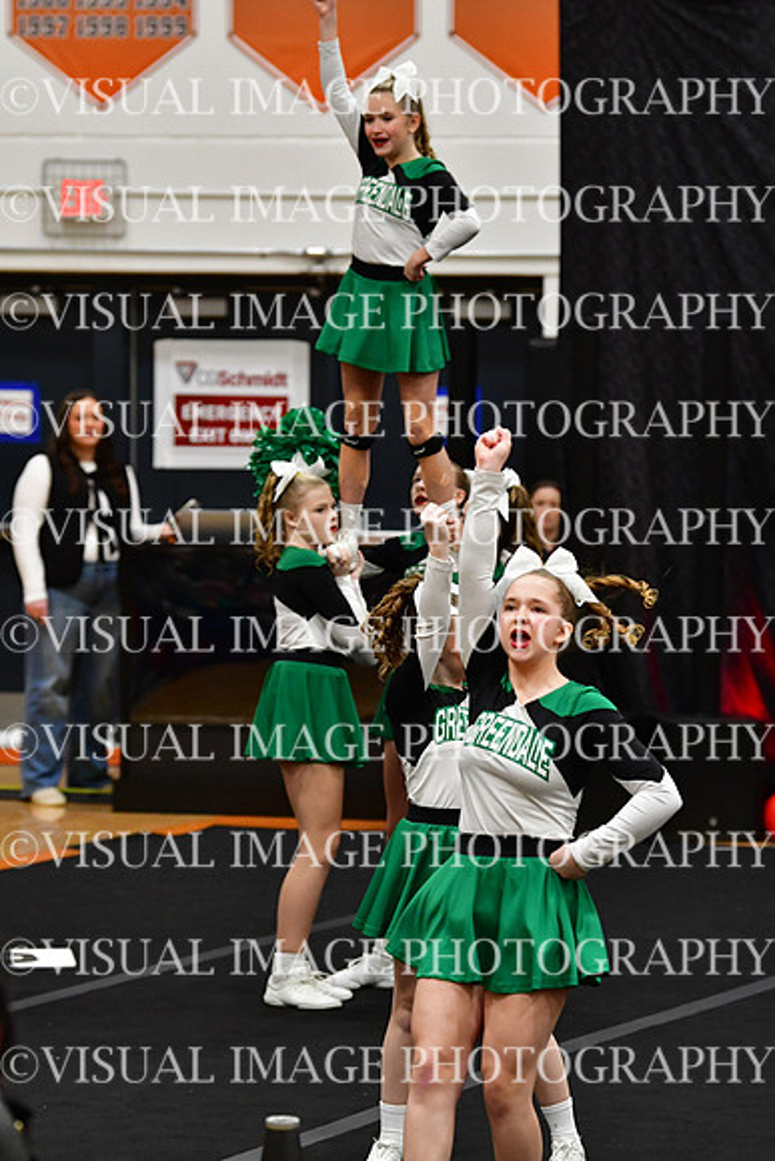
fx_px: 6519
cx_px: 388
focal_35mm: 202
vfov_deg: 10.2
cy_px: 580
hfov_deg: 6.8
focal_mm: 135
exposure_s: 1/500
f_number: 3.5
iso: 4000
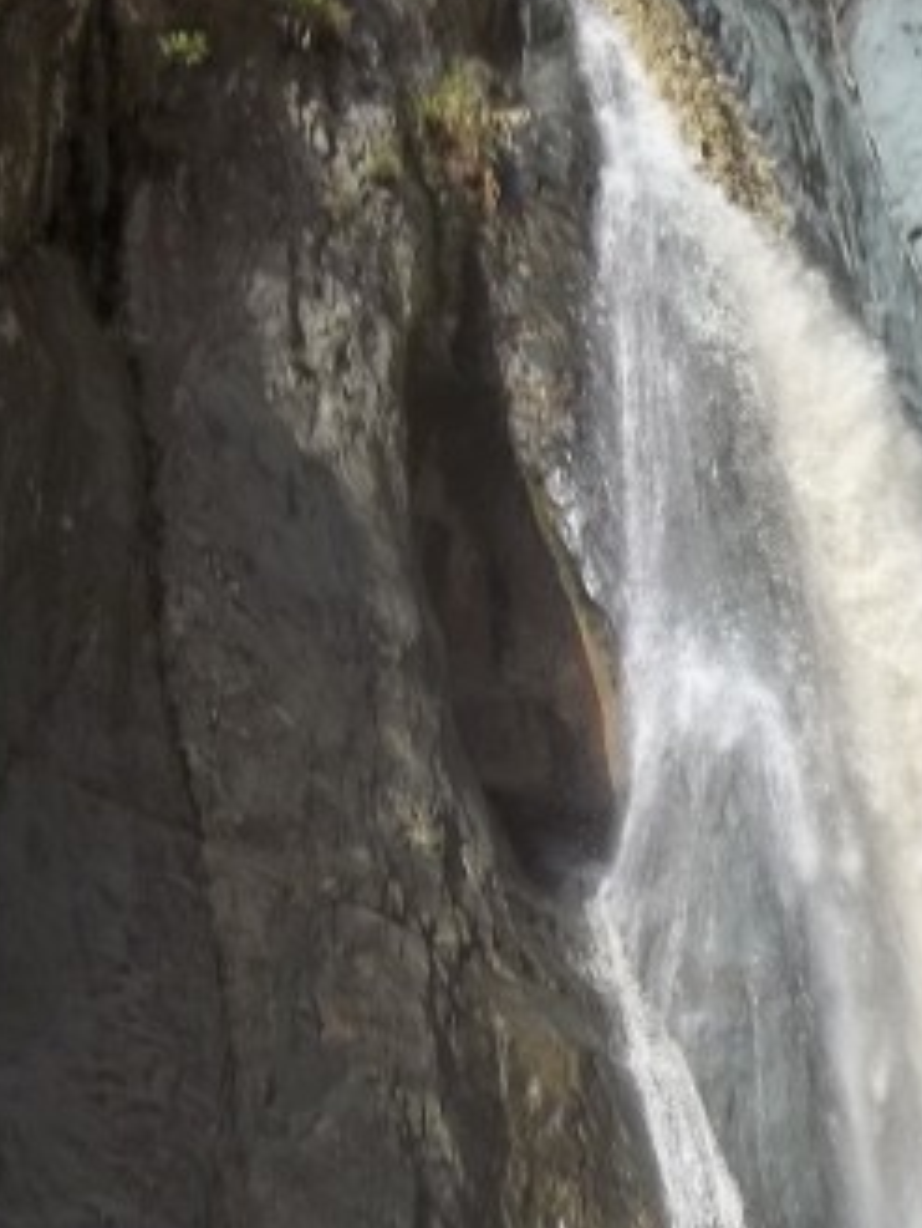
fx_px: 2946
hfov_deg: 17.4
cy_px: 793
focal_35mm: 83
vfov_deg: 23.5
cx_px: 903
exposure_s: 1/80
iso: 64
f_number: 8.8
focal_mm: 5.7
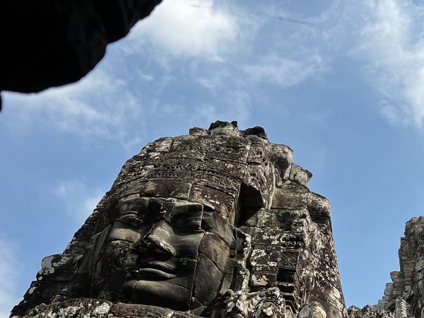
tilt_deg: +49.2
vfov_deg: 27.8
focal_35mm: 52
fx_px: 637
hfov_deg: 35.3
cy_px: 222
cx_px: 354
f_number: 1.5
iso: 50
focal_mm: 5.7
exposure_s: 1/5319
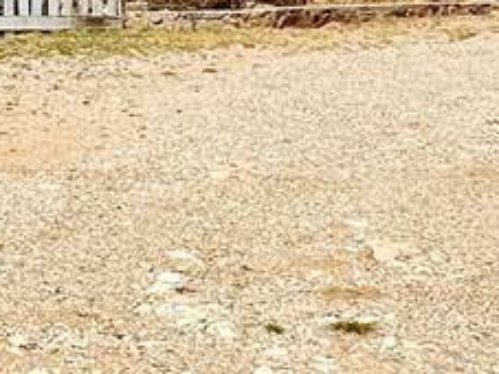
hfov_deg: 21.1
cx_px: -240
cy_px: 4
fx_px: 1138
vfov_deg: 18.2
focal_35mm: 79
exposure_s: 1/3205
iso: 50
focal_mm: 2.22
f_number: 2.2
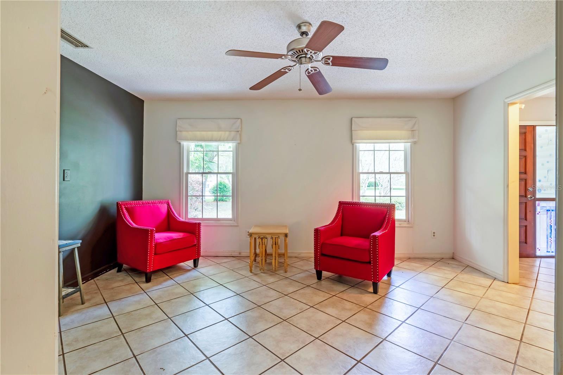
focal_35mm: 16
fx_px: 258
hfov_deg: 95.0
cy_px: 188
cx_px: 282
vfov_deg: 72.0
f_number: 9
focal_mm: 11
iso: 250
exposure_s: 1/25
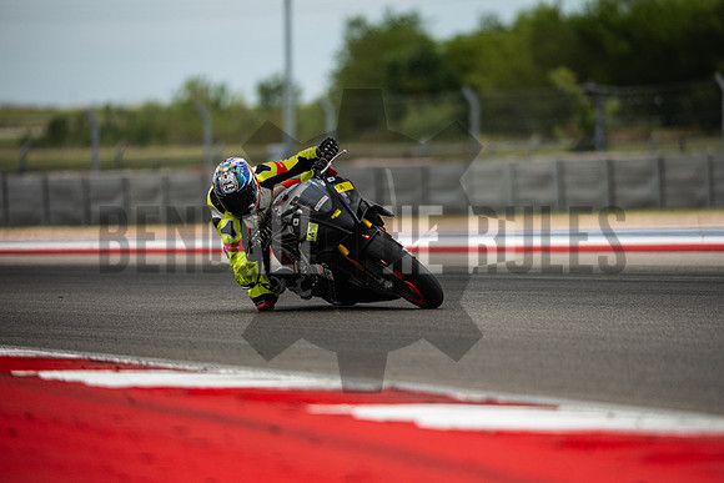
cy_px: 242
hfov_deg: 6.9
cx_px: 362
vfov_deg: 4.6
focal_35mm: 300
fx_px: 6034
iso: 400
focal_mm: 200
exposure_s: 1/5000
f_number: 2
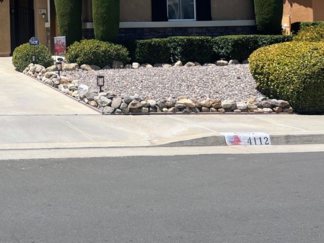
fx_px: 543
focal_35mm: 58
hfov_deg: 30.6
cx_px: -10
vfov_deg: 24.0
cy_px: -5
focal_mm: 5.1
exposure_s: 1/3876
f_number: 1.6
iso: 50
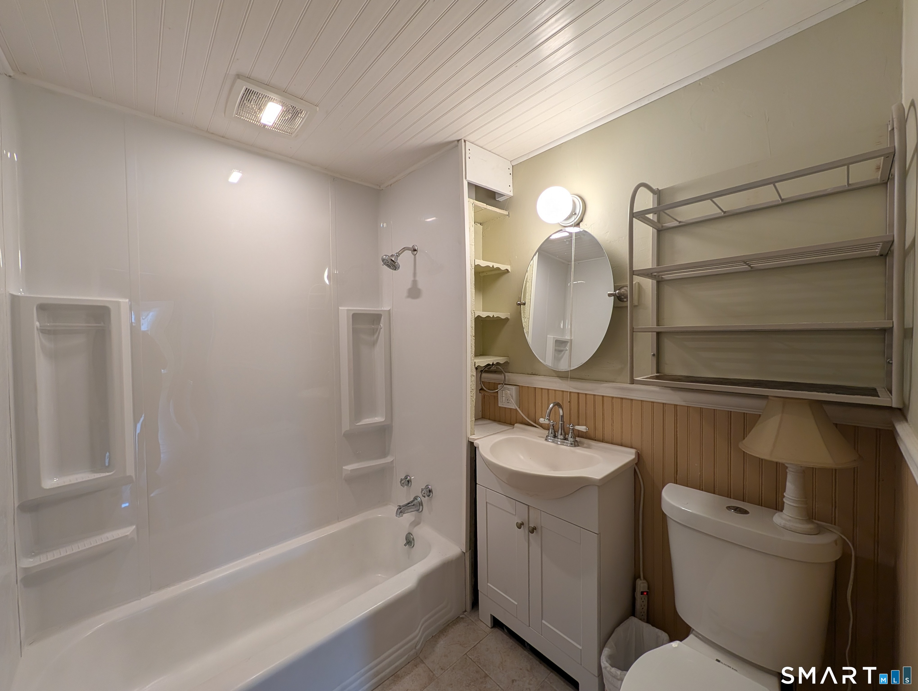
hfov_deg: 110.5
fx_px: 319
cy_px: 346
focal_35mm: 12
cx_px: 459
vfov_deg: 94.6
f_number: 1.7
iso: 49
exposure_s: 1/120
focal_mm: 2.02
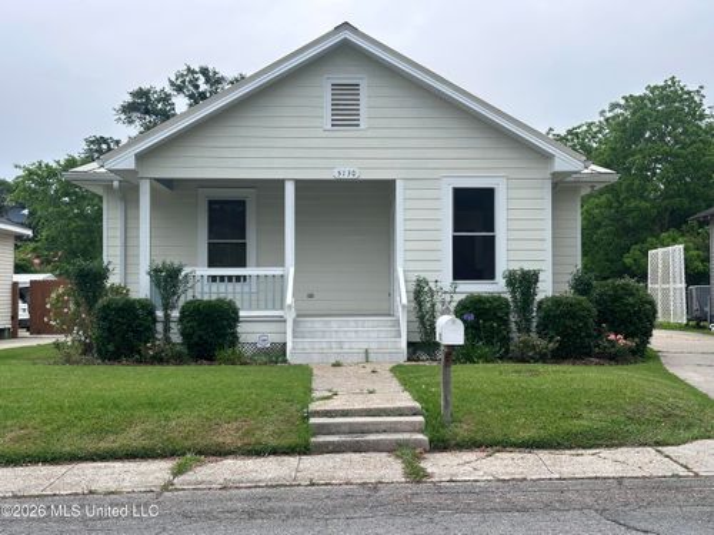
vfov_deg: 30.3
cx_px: 357
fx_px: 990
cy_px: 268
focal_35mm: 48
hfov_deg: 39.7
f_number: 1.78
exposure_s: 1/980
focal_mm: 6.86
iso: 64
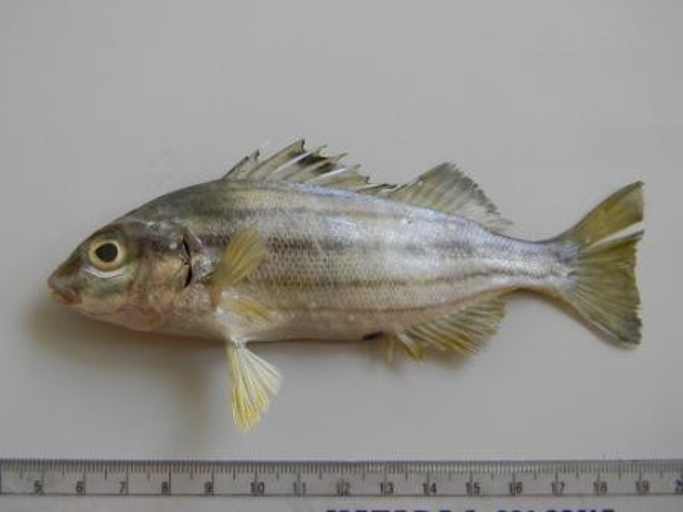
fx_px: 809
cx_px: 342
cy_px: 256
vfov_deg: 35.1
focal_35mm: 41
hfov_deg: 45.8
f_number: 3.8
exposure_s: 1/51.2
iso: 80
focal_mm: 7.3
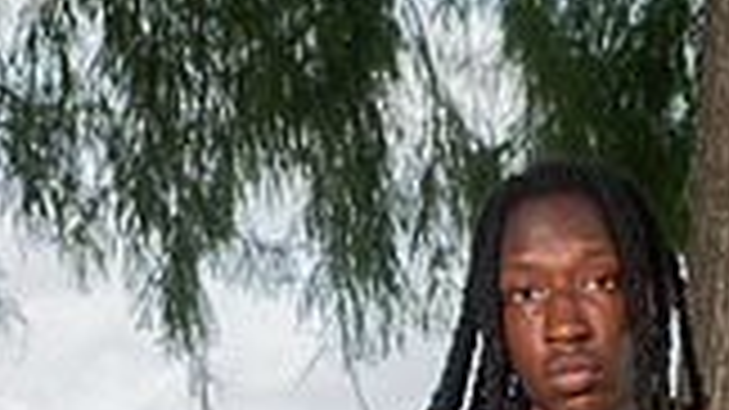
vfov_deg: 9.0
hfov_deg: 17.4
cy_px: 978
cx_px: 594
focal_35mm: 122
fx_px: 2358
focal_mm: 42
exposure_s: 1/320
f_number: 7.1
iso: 320
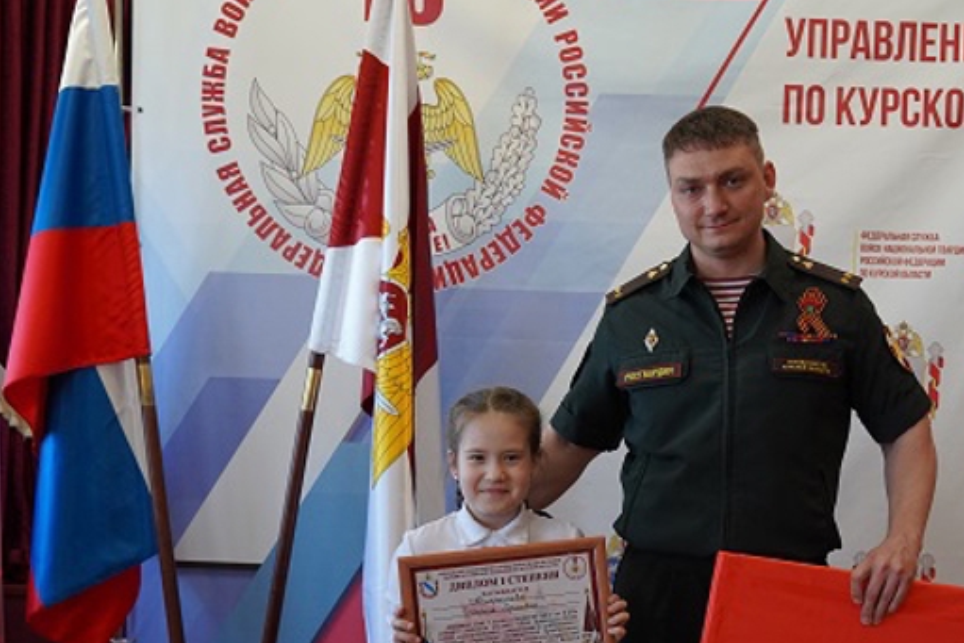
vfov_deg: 30.2
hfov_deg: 43.3
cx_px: 700
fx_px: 1178
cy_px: 453
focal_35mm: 44
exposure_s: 1/160
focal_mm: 30
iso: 3200
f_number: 4
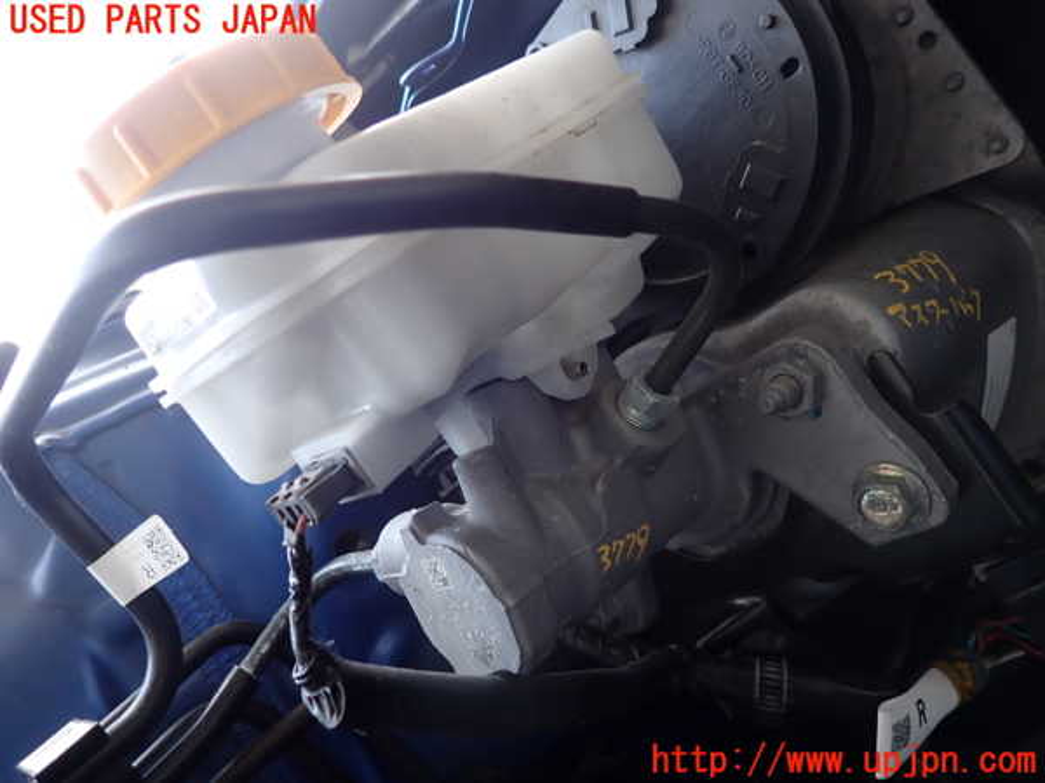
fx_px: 755
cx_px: 522
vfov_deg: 54.9
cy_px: 392
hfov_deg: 69.4
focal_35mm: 25
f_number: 2
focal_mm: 4.5
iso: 125
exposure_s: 1/60
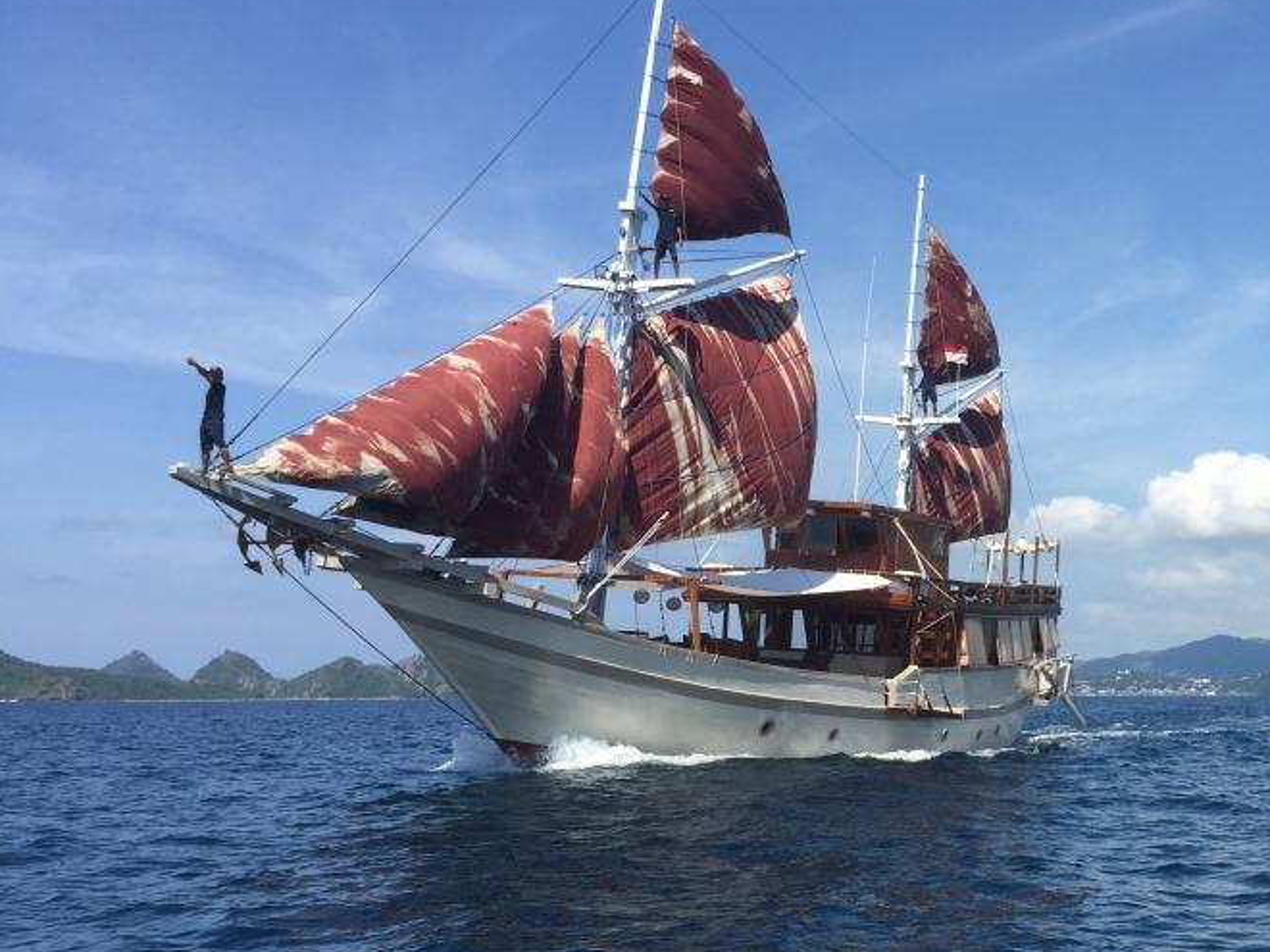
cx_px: 981
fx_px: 1651
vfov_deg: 32.0
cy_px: 590
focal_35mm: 45
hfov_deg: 40.6
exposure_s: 1/2083
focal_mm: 4.15
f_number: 2.2
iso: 32
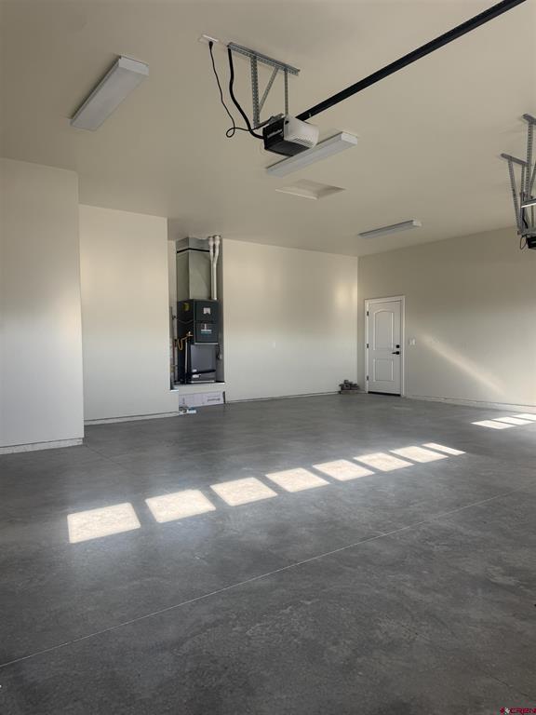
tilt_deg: -2.2
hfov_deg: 56.8
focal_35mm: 24
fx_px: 495
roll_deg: +0.4
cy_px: 358
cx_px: 268
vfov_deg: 71.6
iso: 80
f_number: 1.78
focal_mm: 6.76
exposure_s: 1/170
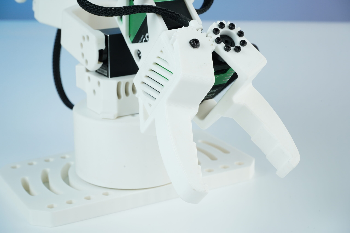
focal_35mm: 70
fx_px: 681
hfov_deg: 28.8
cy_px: 116
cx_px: 175
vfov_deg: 19.5
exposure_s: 1/30
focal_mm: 70
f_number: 18
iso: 800
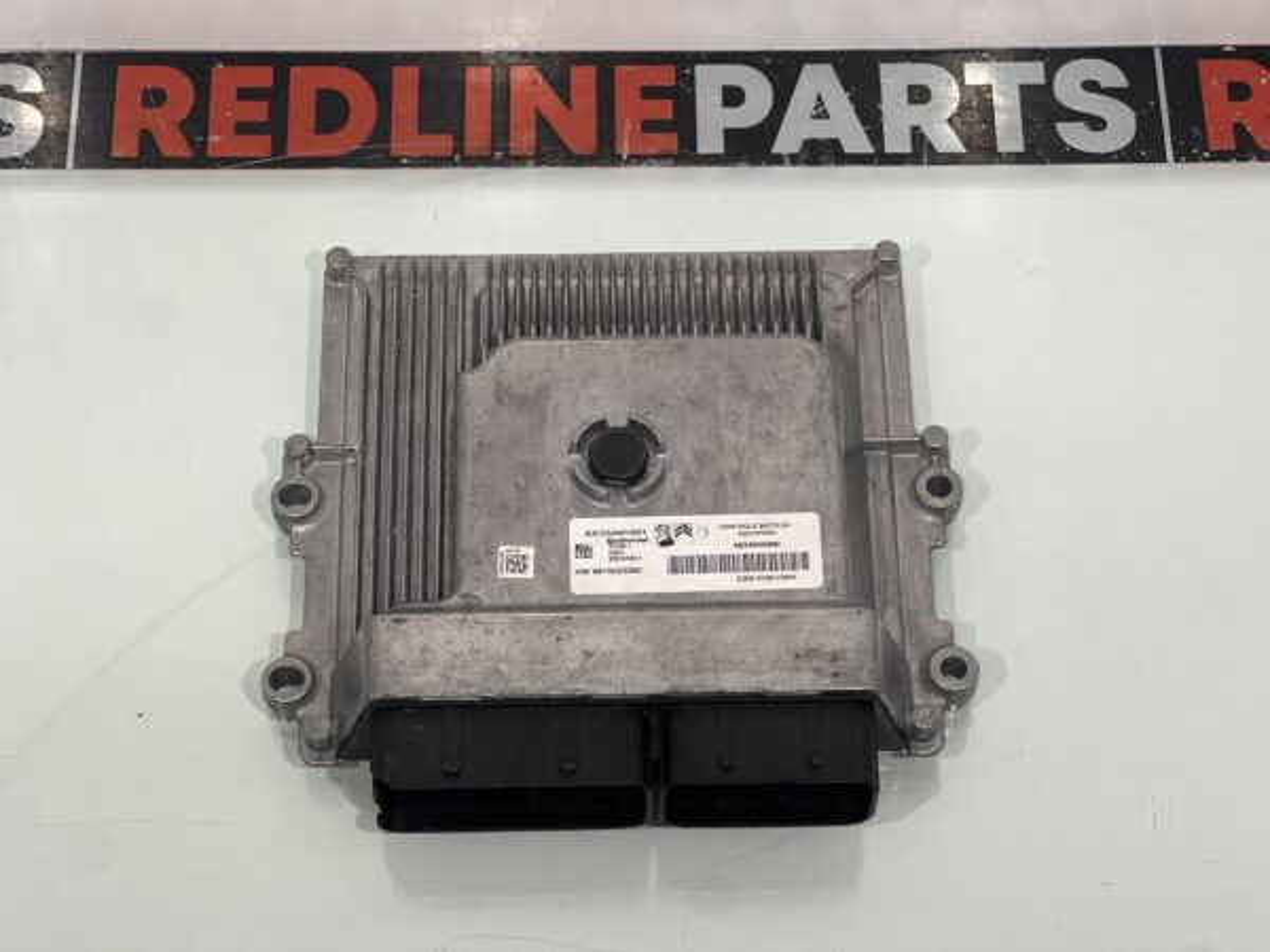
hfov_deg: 25.3
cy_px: 476
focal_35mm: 77
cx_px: 635
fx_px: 2825
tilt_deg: -58.9
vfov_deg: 19.1
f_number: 2.8
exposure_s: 1/75
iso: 64
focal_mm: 9
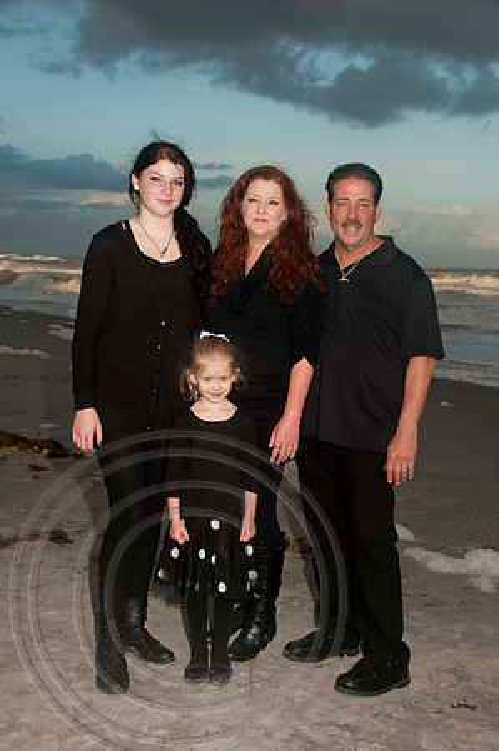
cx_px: 250
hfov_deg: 25.7
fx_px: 1094
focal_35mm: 52
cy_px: 376
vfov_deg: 37.9
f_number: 5.6
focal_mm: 35
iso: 100
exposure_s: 1/125
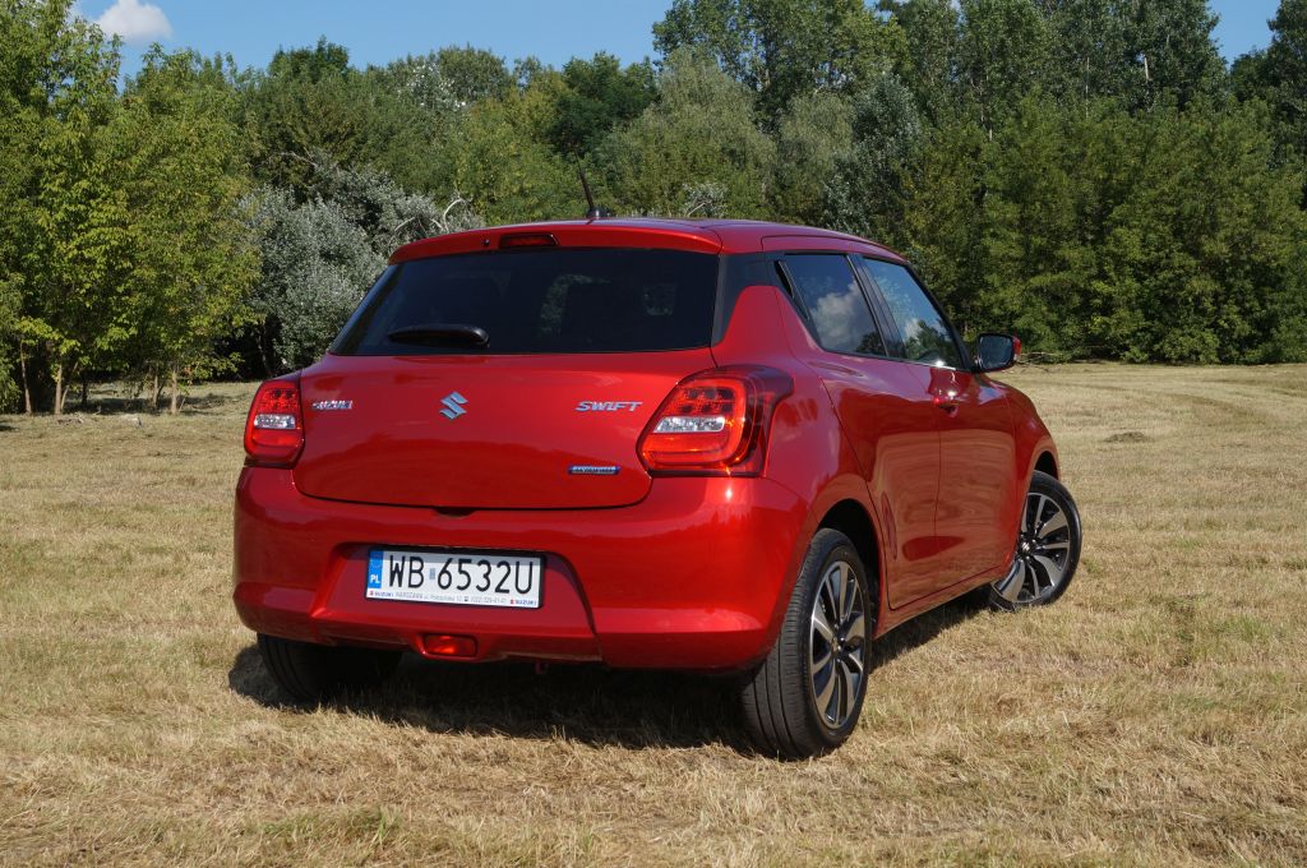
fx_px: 1632
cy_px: 434
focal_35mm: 45
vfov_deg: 29.8
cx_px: 654
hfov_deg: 43.7
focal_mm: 30
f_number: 9
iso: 100
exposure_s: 1/320
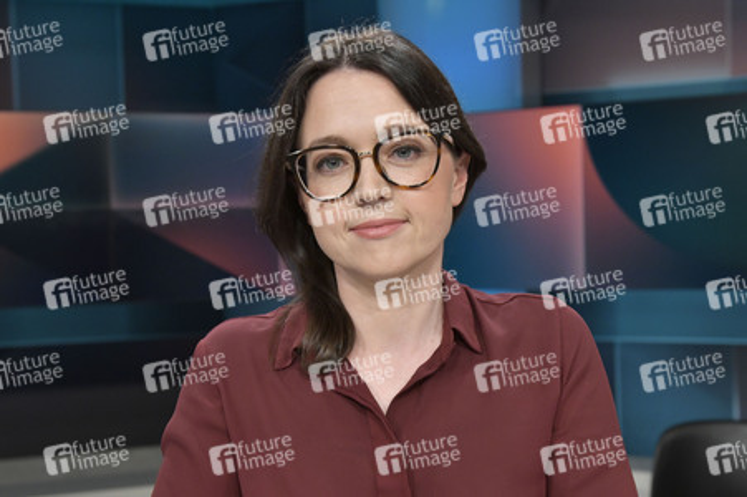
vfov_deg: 28.0
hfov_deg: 41.1
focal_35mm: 48
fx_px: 995
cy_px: 248
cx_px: 374
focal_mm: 48
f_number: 5.6
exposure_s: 1/200
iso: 2500
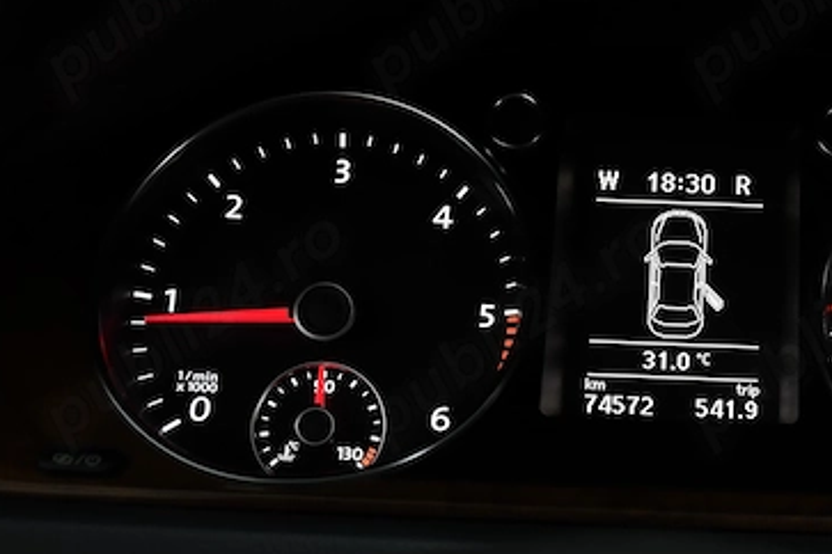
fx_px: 1987
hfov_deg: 23.3
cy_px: 295
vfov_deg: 15.9
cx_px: 676
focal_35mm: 86
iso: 800
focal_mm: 35
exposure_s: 1/30
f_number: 4.5
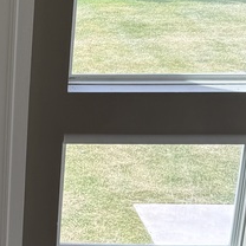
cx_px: -142
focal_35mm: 110
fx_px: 884
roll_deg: +1.3
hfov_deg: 14.6
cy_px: 92
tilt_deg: -19.7
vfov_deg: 15.8
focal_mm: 6.76
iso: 80
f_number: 1.78
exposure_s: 1/481
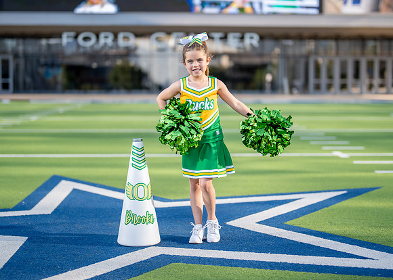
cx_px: 202
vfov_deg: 21.4
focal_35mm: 66
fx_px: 741
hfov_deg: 29.7
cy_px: 127
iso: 100
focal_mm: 50
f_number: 1.2
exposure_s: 1/2500
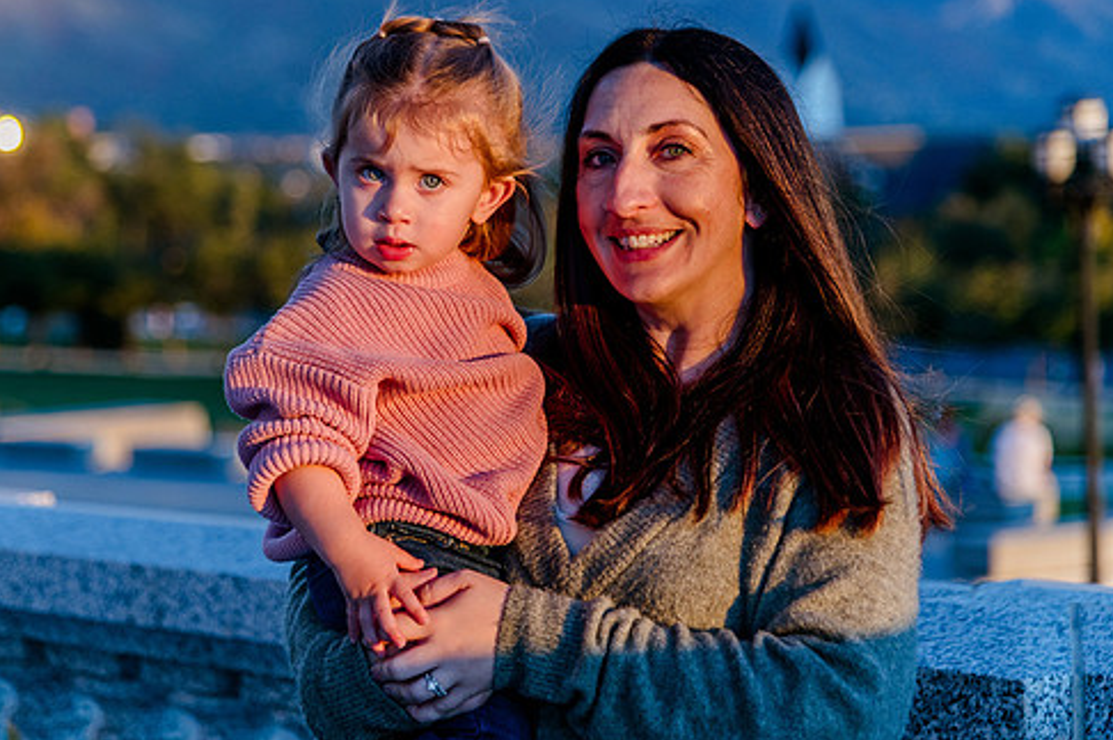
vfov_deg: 11.7
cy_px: 305
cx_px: 479
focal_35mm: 117
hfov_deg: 17.5
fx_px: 3614
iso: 500
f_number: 4
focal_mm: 98
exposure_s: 1/1000
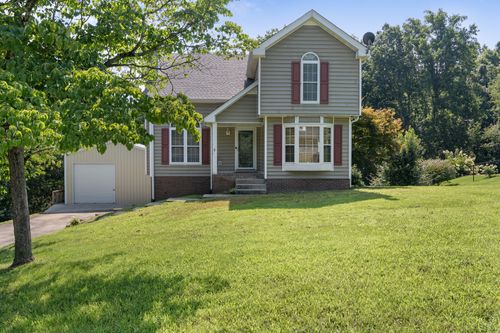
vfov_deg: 46.4
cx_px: 250
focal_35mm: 28
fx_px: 389
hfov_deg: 65.5
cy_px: 166
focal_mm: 19
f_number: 8
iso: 320
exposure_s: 1/200
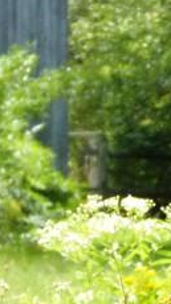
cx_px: -13
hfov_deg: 2.9
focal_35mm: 417
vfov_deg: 5.2
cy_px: -45
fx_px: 3369
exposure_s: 1/500
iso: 320
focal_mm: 15.5
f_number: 3.4
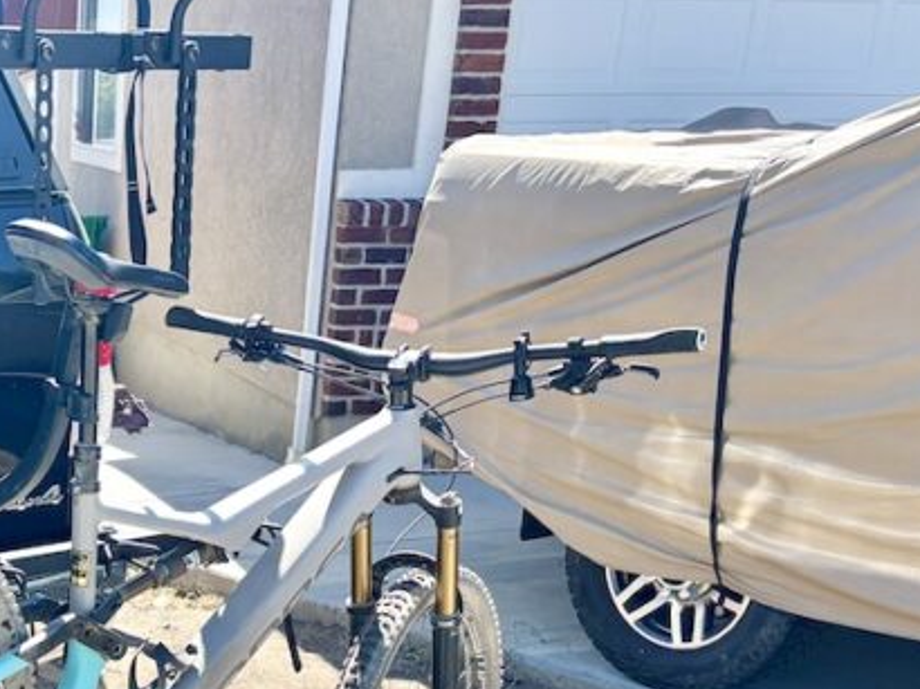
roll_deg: -0.4
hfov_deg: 27.9
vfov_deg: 20.9
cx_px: -22
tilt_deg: -22.5
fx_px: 1727
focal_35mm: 65
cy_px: 839
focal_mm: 5.96
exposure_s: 1/1458
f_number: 1.6
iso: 50
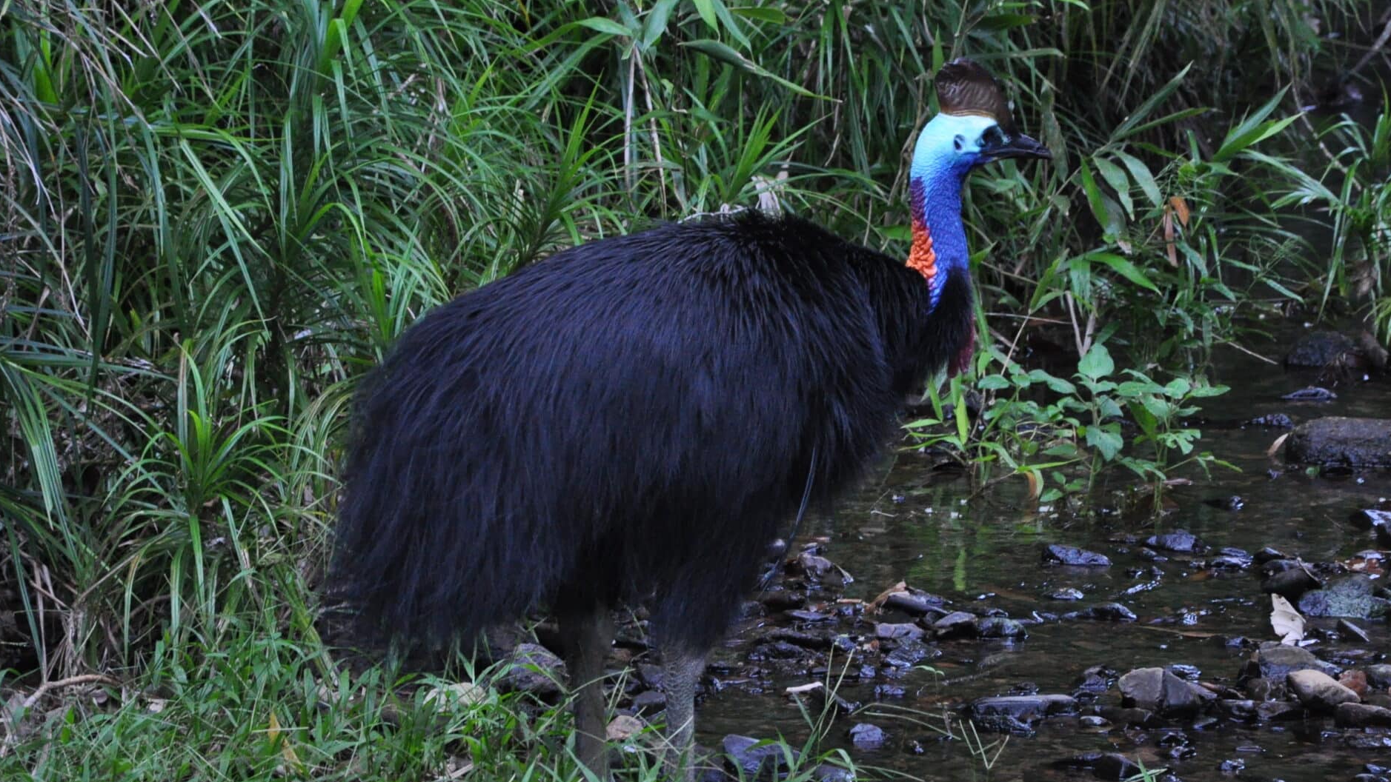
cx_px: 751
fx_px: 8289
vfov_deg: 5.4
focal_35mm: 225
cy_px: 475
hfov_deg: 9.6
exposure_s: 1/30
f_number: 5.6
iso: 1400
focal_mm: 105
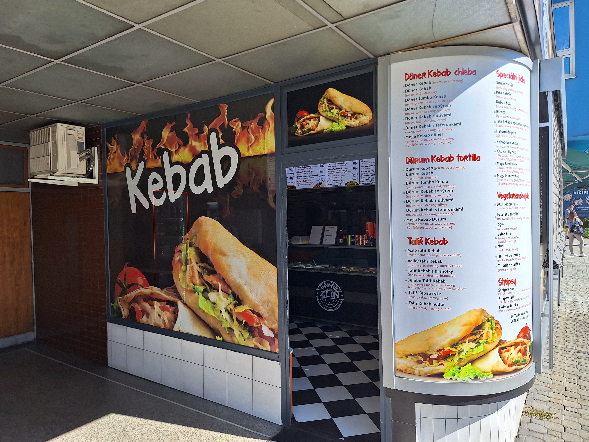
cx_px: 294
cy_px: 221
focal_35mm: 23
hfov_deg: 73.9
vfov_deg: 58.9
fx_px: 391
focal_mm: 5.54
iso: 40
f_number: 1.8
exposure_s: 1/980
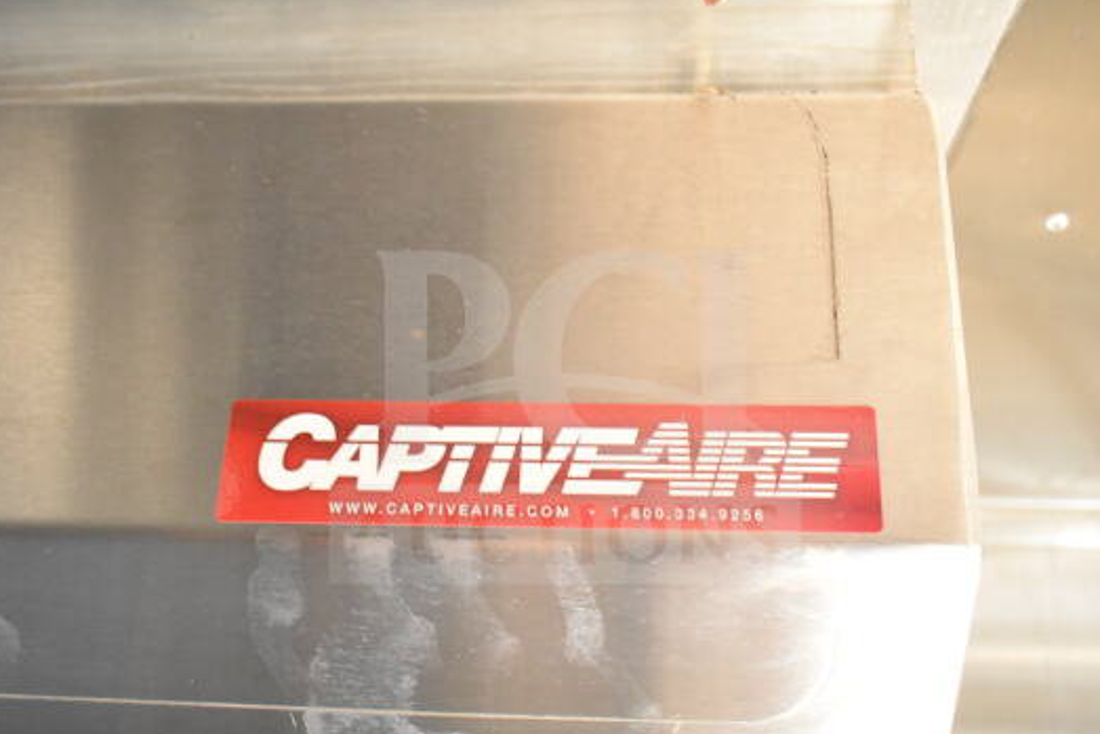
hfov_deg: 54.4
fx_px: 1070
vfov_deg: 37.8
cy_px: 417
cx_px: 564
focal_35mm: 35
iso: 5000
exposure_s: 1/30
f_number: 3.8
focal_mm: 20
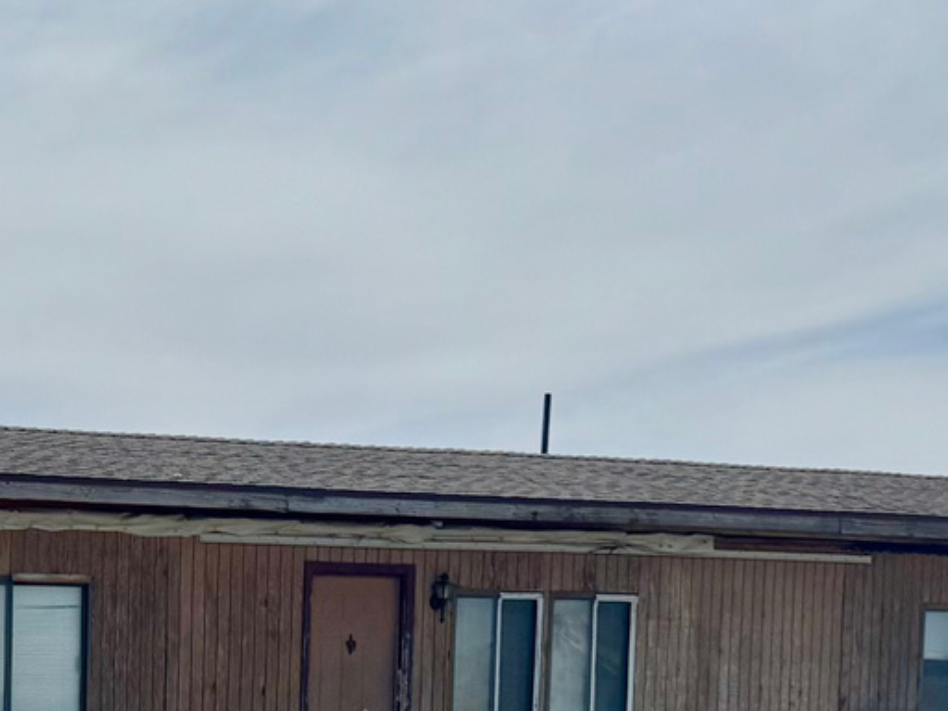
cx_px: -213
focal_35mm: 96
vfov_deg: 14.7
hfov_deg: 19.2
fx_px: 2629
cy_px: 952
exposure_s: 1/10417
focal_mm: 6.76
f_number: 1.78
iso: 80
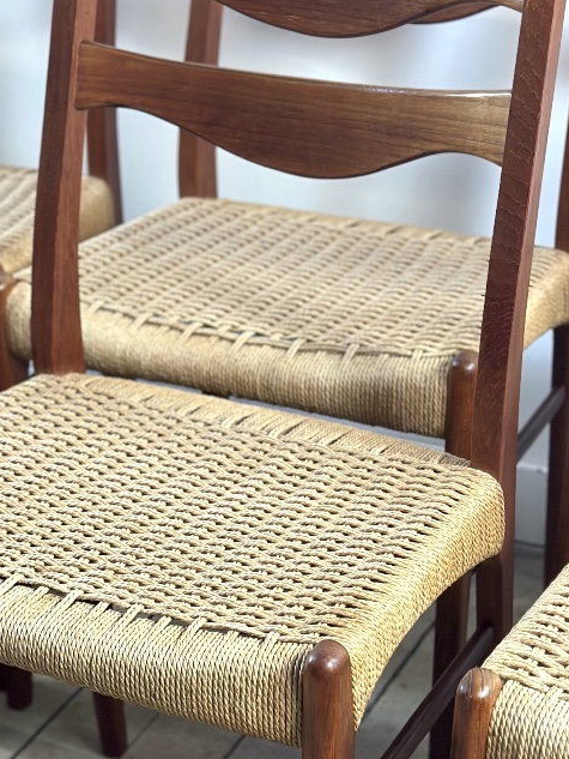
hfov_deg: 16.1
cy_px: 550
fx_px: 1994
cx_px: 121
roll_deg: +1.4
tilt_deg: -27.2
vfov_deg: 21.4
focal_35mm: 91
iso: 200
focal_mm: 6.86
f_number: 1.78
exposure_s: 1/100
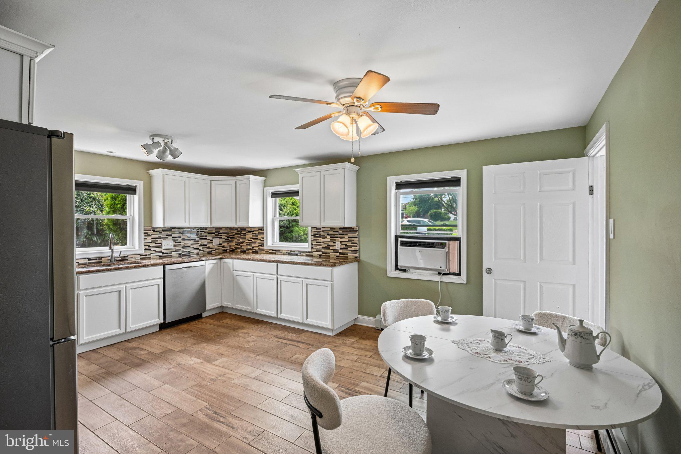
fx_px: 303
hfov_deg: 96.7
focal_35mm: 16
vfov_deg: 73.7
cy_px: 227
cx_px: 340
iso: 800
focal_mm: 16
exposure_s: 1/80
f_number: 8
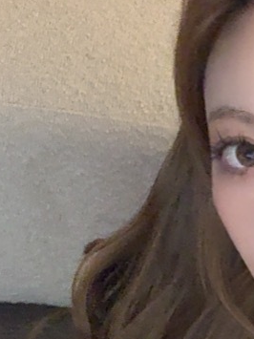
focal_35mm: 133
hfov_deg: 10.5
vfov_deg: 14.6
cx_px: 448
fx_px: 1302
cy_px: 332
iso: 320
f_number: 1.9
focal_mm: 2.69
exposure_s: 1/25
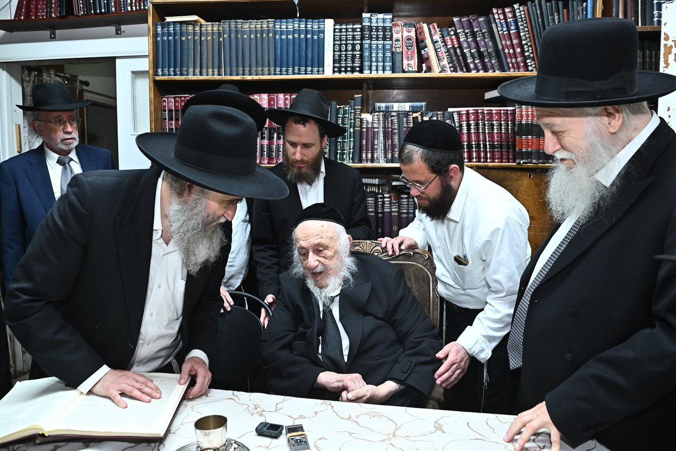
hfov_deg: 69.4
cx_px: 338
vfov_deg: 49.5
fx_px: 488
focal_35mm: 26
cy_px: 226
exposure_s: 1/200
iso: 1250
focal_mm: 26
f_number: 4.5
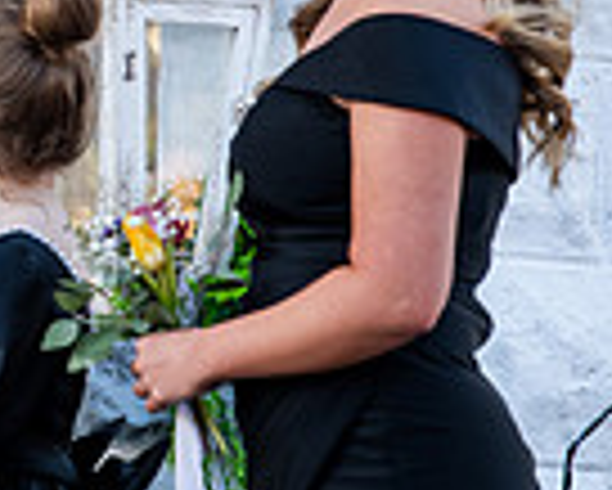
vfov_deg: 2.4
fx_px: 11637
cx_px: -441
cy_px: -106
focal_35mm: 642
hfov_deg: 3.0
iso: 200
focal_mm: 160
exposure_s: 1/250
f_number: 3.5
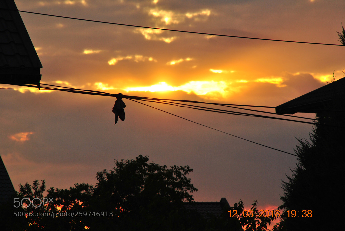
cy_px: 116
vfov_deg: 4.6
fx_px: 2878
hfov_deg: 6.9
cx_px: 172
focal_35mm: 300
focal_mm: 200
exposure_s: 1/80
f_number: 13
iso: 100
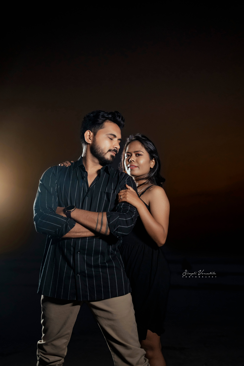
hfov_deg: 35.9
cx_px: 122
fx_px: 376
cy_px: 183
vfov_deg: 51.9
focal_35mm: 37
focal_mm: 37
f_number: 2
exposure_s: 1/125
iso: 1000
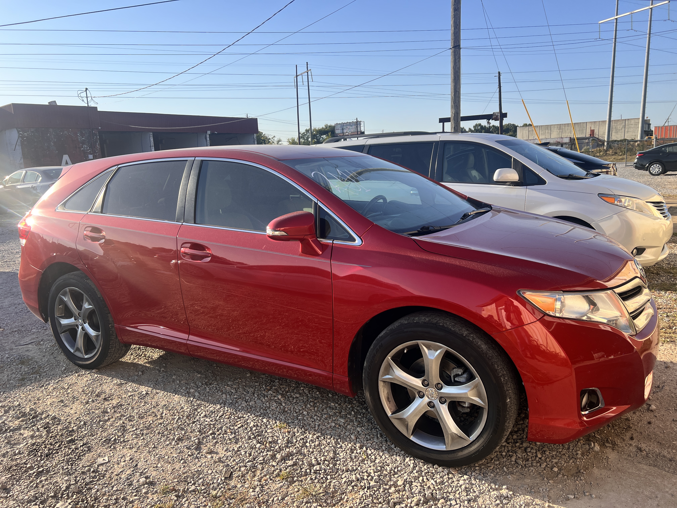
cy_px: 254
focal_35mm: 26
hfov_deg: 67.3
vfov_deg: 53.1
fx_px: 508
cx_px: 338
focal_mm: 5.7
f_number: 1.5
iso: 50
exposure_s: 1/1266
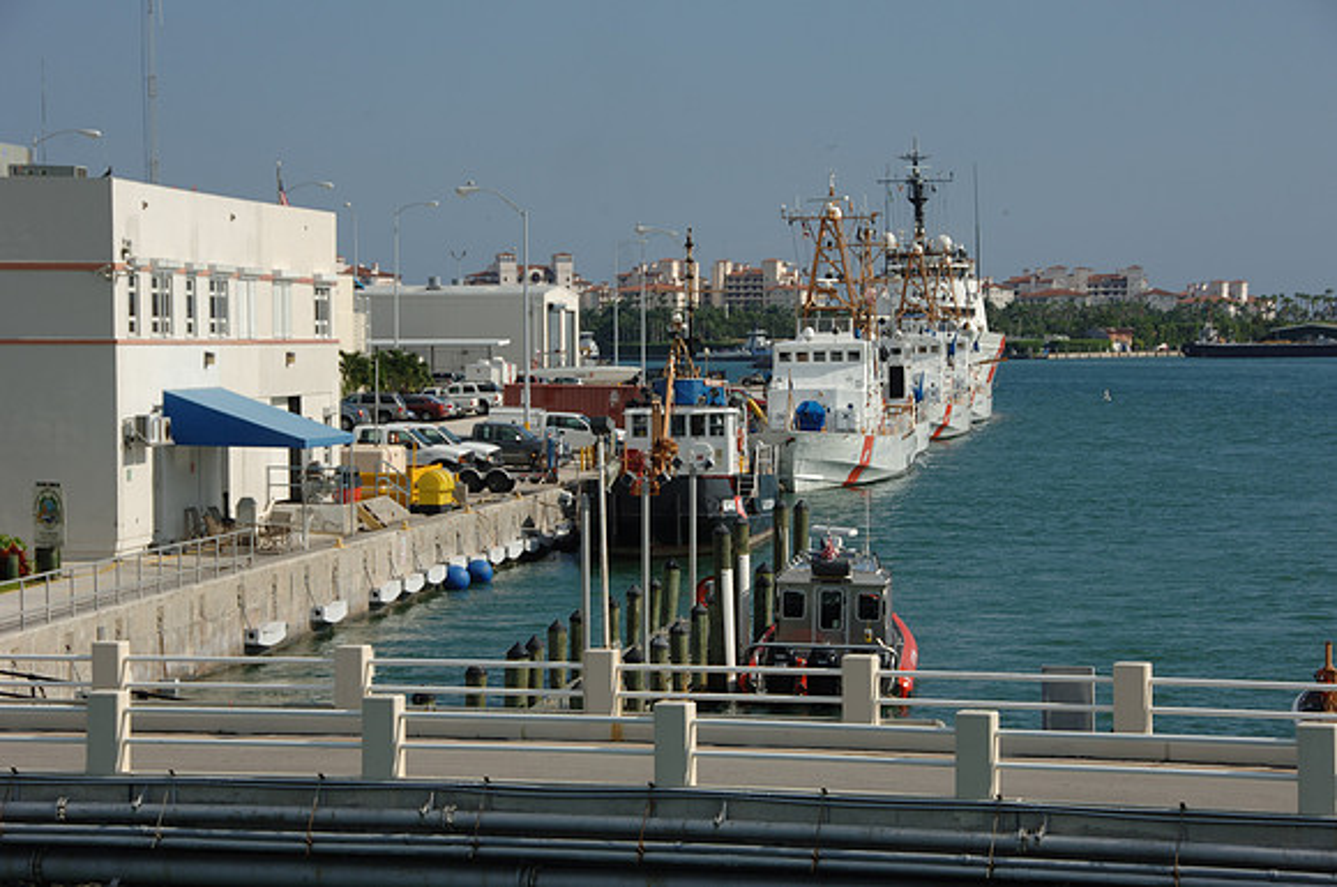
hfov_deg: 19.5
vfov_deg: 13.0
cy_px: 444
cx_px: 668
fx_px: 3894
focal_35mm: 105
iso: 100
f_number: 9
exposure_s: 1/320
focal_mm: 70
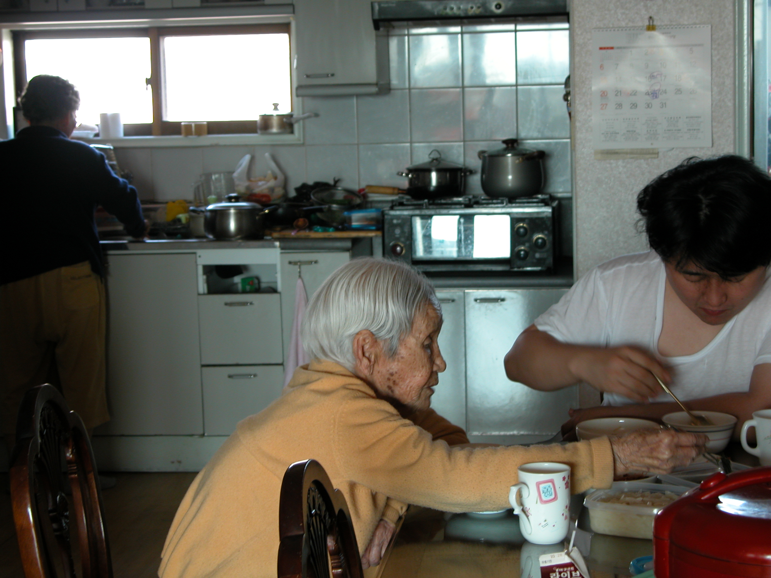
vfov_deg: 19.1
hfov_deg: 25.3
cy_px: 289
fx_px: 1715
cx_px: 386
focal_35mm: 77
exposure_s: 1/15.1
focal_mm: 19.9
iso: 100
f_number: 3.8
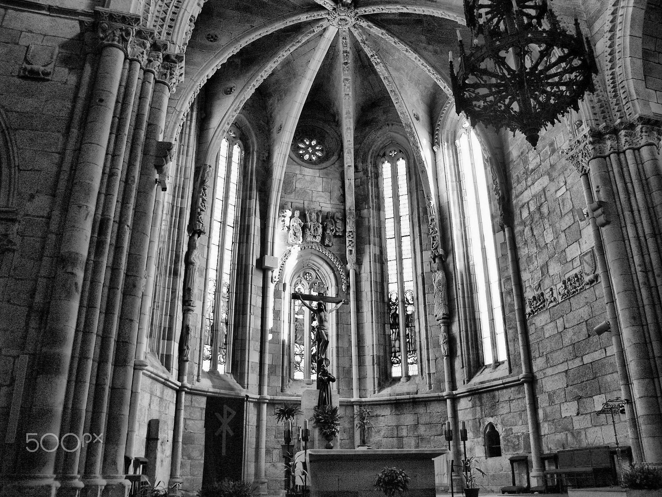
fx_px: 535
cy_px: 248
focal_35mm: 28
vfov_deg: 49.7
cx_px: 331
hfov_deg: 63.4
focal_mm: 7.4
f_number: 2.2
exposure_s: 1/30
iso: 80
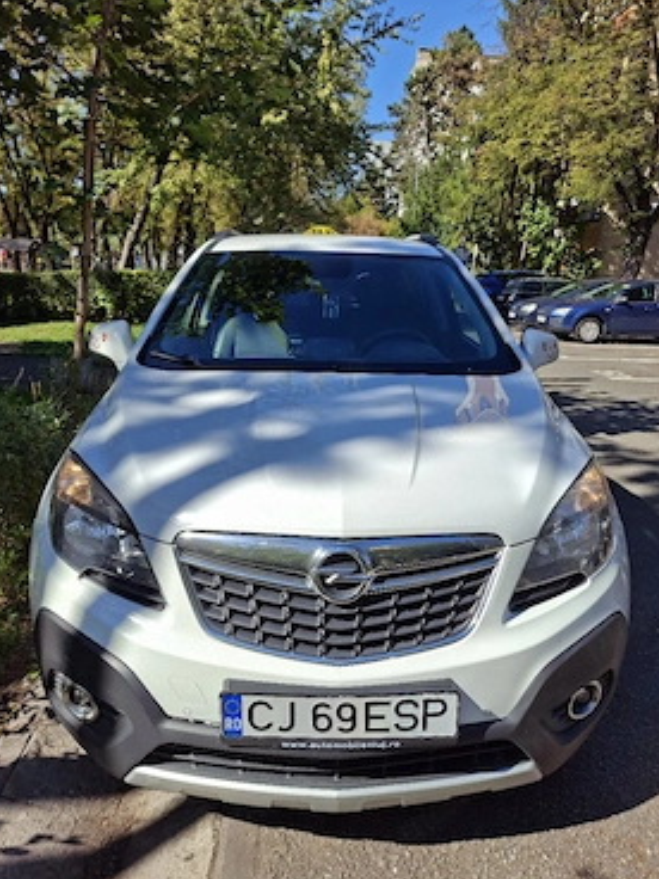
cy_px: 442
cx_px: 337
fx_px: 635
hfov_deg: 54.9
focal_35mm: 25
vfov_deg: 69.4
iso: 50
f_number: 1.8
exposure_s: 1/2000
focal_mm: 5.54
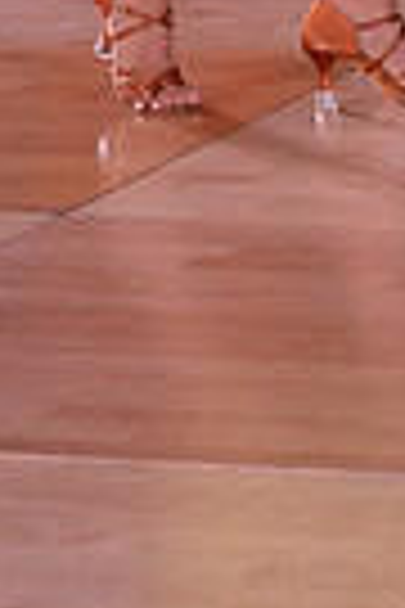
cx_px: 677
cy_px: -554
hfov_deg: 5.3
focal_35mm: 254
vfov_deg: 7.8
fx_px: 4286
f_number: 5
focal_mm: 59
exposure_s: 1/200
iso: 1250
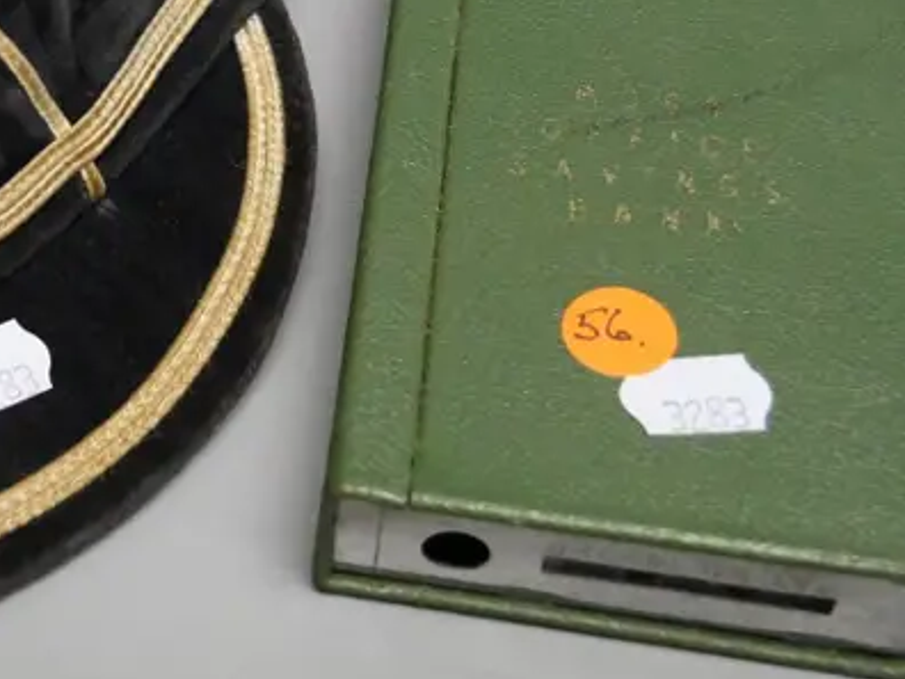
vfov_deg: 16.6
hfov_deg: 21.6
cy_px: 71
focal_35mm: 88
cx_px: 27
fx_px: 2301
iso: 1600
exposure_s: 1/125
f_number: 4.5
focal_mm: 17
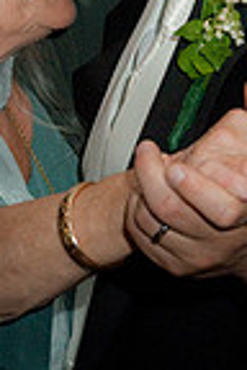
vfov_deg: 5.5
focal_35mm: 375
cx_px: 78
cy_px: 87
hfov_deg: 3.7
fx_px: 3859
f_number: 5.3
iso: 800
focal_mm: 80
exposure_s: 1/80
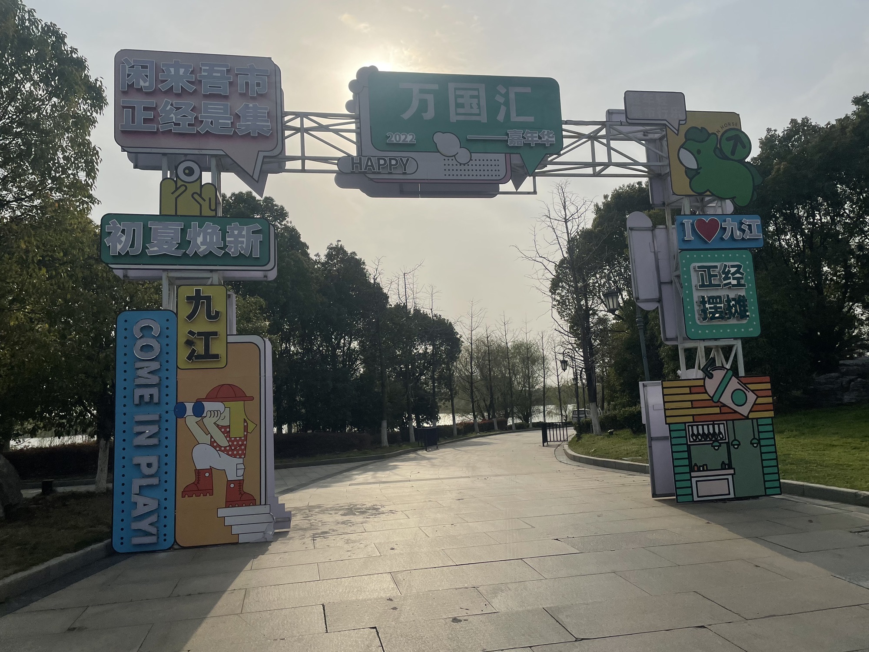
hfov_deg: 67.3
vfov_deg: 53.1
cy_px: 326
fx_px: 653
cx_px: 434
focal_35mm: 26
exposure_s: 1/17241
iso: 32
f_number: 1.6
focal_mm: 4.2
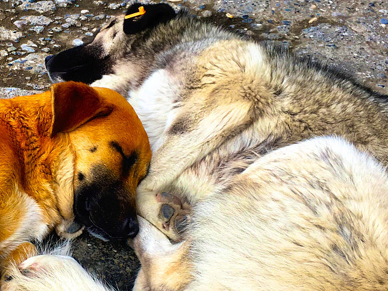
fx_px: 807
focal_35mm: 72
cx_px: 78
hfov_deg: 26.5
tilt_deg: -36.0
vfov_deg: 20.4
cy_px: 179
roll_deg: -3.4
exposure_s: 1/225
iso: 25
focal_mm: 4.15
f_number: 2.2
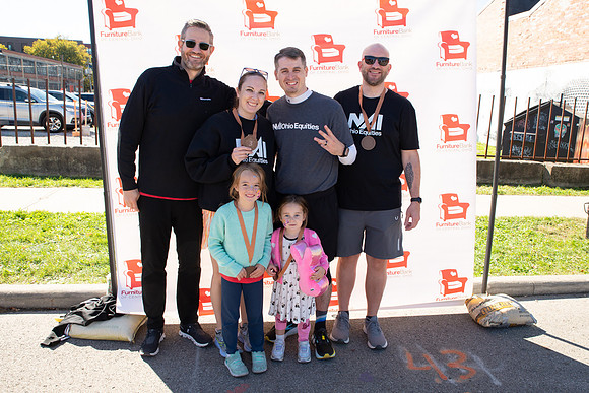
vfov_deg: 48.1
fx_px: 440
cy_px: 200
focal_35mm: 27
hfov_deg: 67.5
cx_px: 308
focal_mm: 24
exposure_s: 1/250
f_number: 9
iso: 500
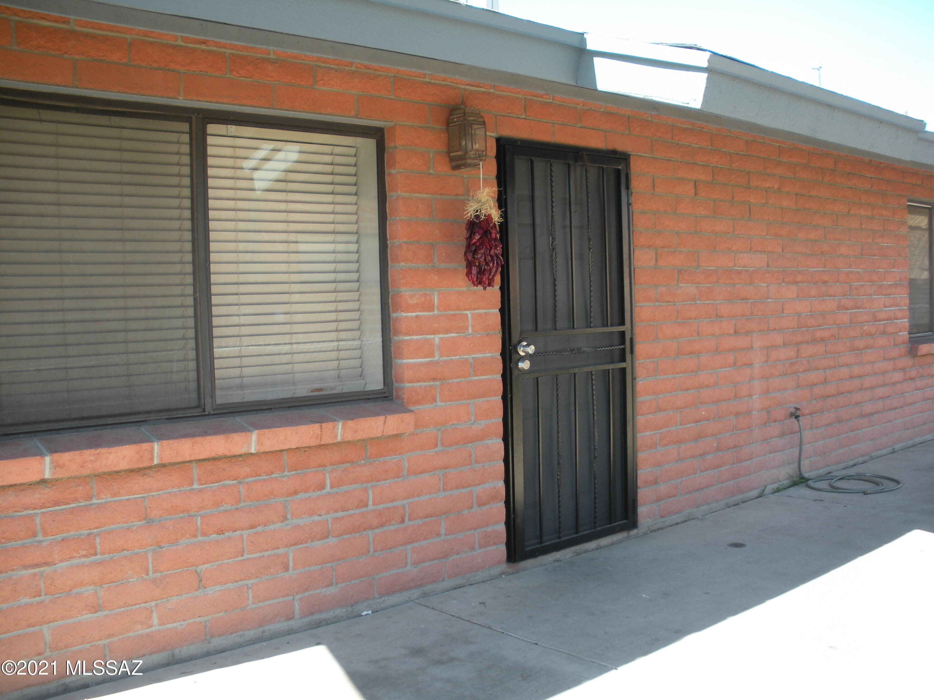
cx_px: 467
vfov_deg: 40.7
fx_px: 944
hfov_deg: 52.6
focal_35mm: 35
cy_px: 350
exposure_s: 1/118
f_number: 3.5
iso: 64
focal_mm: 6.3
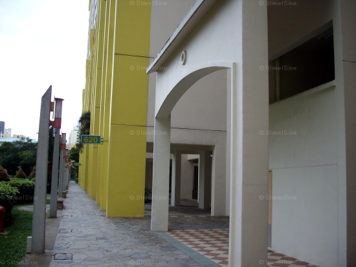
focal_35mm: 37
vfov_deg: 38.6
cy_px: 134
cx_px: 178
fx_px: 380
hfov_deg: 50.2
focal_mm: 6.2
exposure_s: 1/160
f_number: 2.8
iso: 80
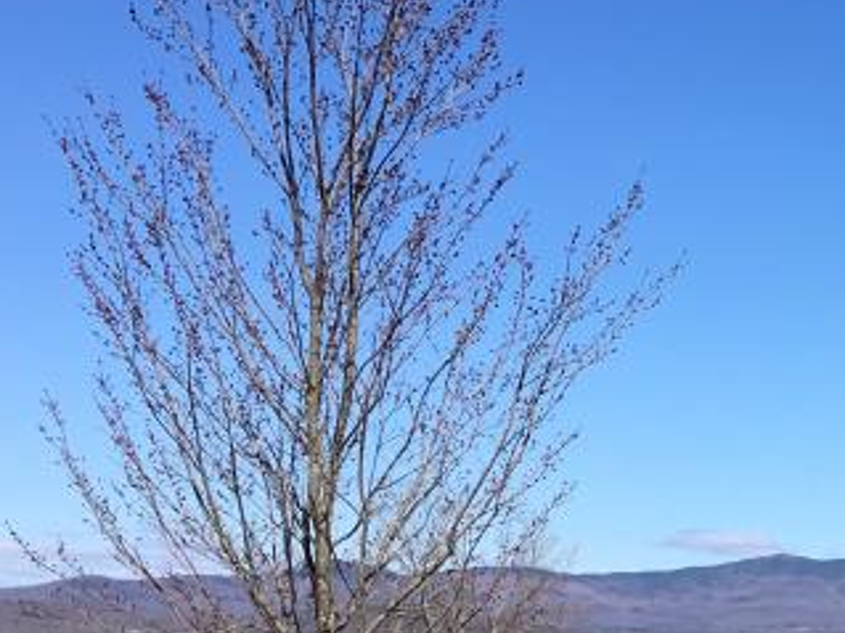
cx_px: 1163
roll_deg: -0.6
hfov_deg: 19.2
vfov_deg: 15.4
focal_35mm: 93
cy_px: 731
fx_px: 2269
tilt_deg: -1.2
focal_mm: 4.15
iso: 25
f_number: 2.2
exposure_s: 1/1748
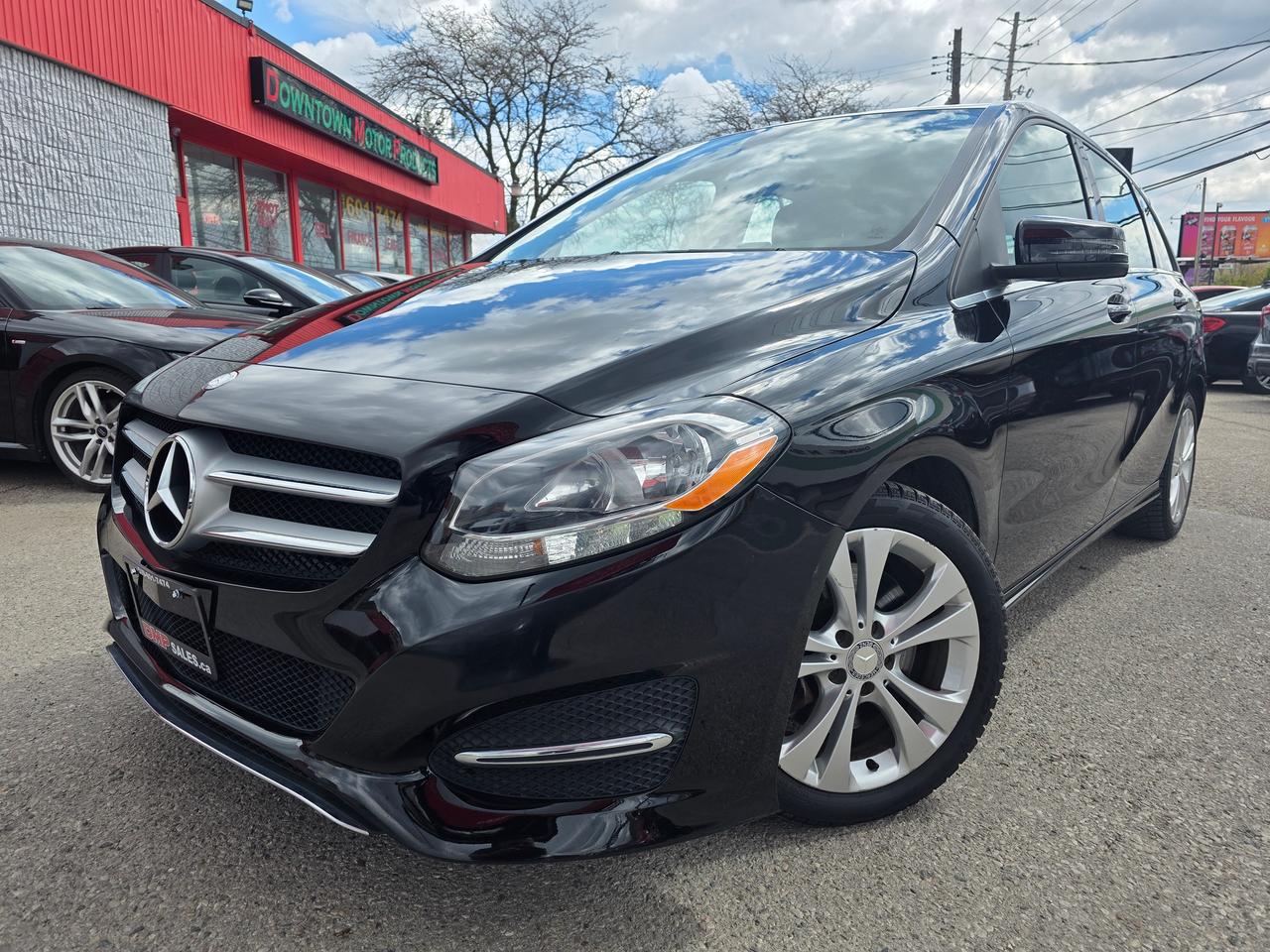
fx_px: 844
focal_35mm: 23
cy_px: 476
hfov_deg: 73.9
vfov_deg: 58.9
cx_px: 635
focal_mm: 6.3
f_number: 1.7
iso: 80
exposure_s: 1/3381
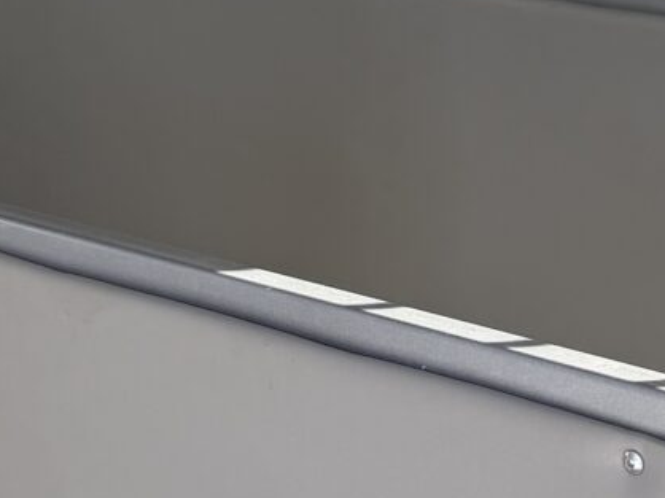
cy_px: -94
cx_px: 197
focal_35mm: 147
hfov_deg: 13.4
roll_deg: -1.9
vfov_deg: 9.9
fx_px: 2822
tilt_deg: -6.2
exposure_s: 1/438
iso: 100
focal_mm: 6.76
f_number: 1.78
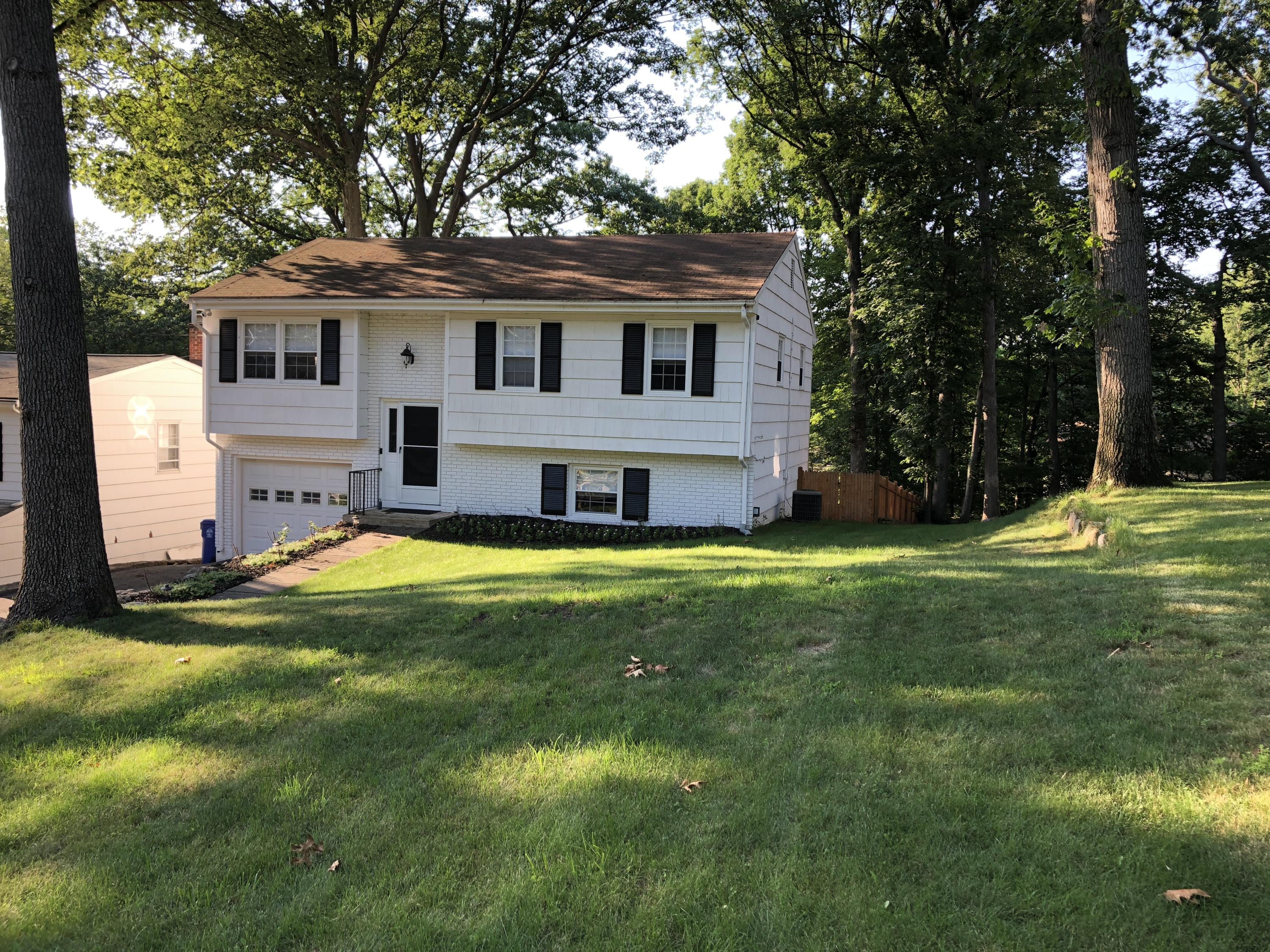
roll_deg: -1.6
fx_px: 1027
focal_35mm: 28
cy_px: 476
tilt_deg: -4.3
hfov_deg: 63.4
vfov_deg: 49.7
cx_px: 635
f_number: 1.8
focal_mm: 3.99
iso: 25
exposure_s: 1/120
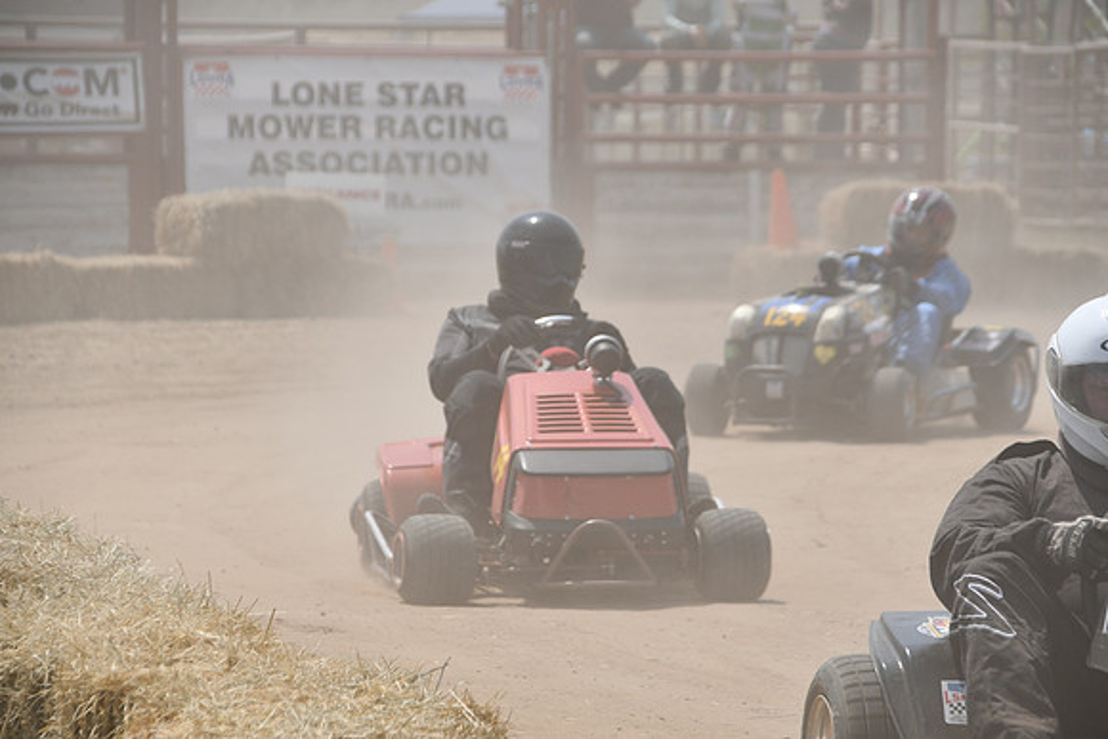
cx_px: 554
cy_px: 370
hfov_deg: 7.4
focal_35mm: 277
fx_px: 8527
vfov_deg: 5.0
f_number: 8
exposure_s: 1/500
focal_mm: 185
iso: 110
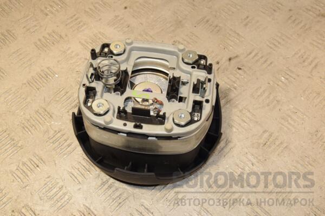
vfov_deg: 29.9
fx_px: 406
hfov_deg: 43.6
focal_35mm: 45
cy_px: 108
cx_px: 162
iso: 800
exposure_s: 1/200
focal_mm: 30
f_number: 9
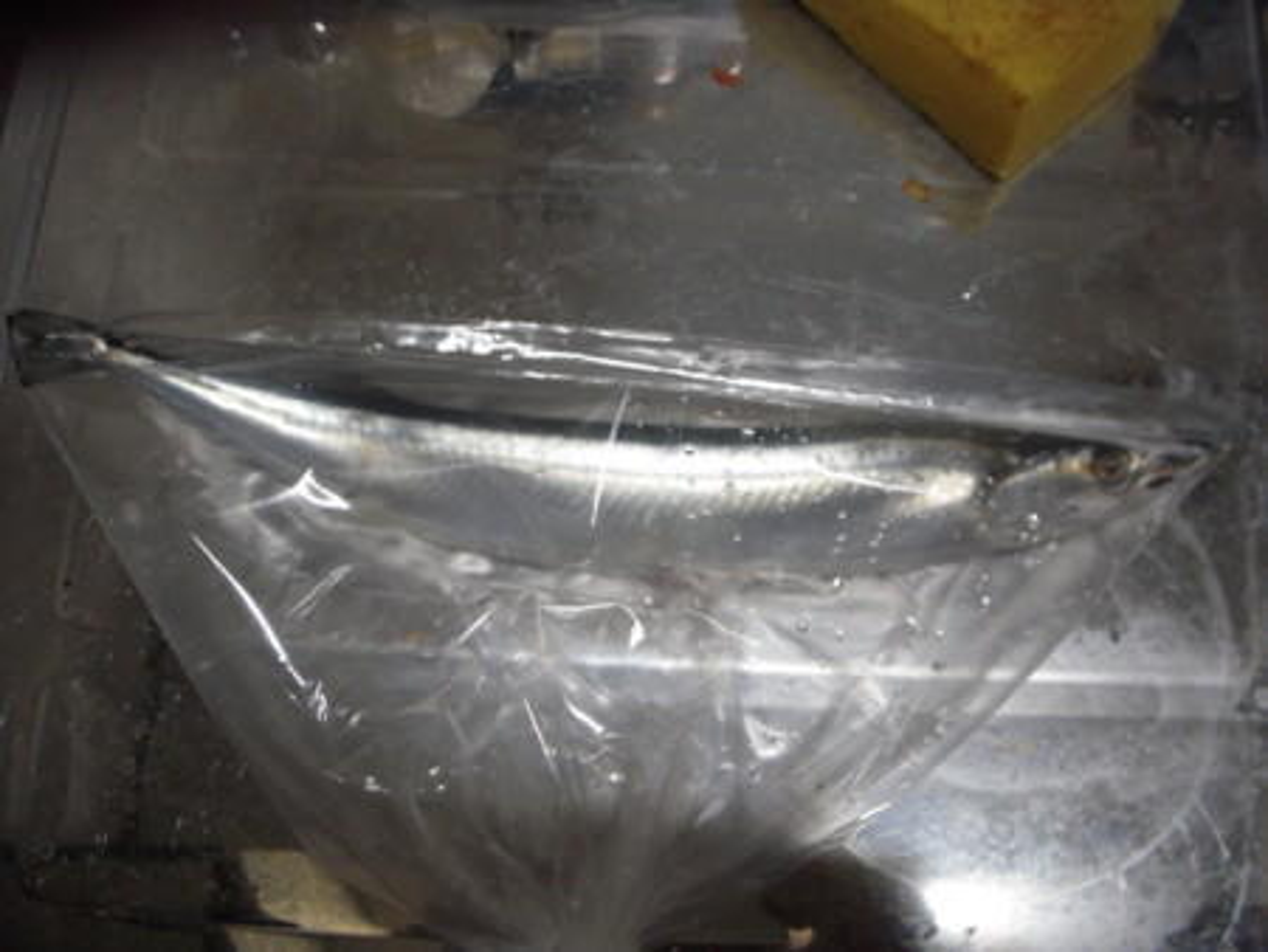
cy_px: 476
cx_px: 634
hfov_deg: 49.0
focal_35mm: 38
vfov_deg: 37.8
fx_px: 1393
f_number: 3.3
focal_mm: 6.3
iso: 200
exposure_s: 1/13
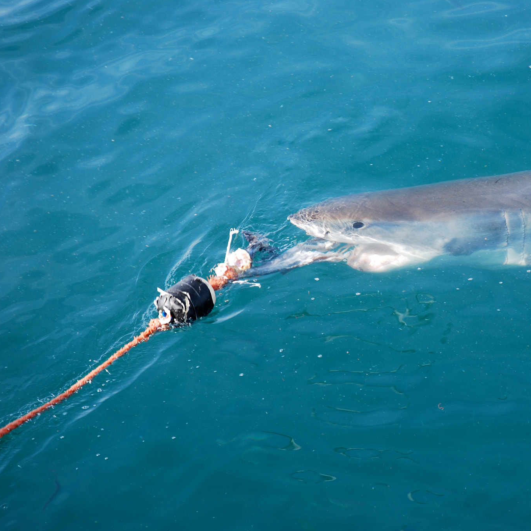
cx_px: 364
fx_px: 1833
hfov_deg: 16.4
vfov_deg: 16.5
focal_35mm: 106
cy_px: 266
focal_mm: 55
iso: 110
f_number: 5.6
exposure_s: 1/125
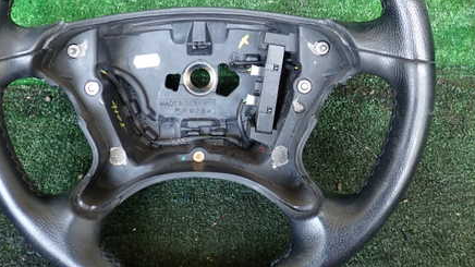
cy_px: 69
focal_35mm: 45
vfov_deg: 26.2
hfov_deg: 45.3
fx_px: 567
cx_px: 203
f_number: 2.3
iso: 200
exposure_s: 1/40
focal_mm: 5.4
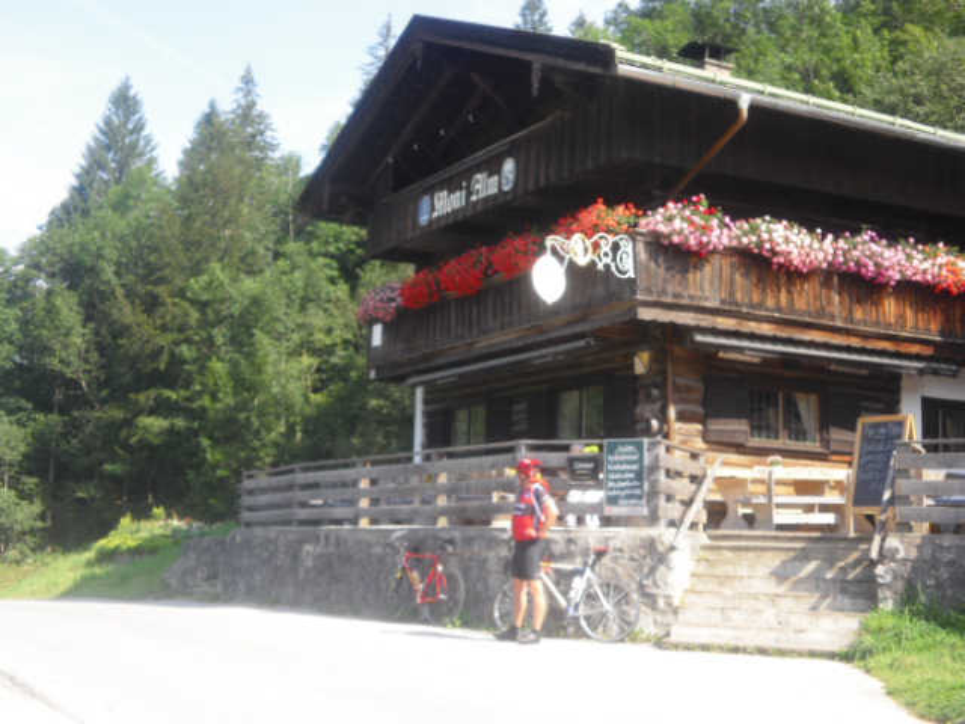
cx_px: 482
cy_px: 362
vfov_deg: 30.9
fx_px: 1310
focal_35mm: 47
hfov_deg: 40.4
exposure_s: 1/250
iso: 100
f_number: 3.4
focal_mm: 7.91
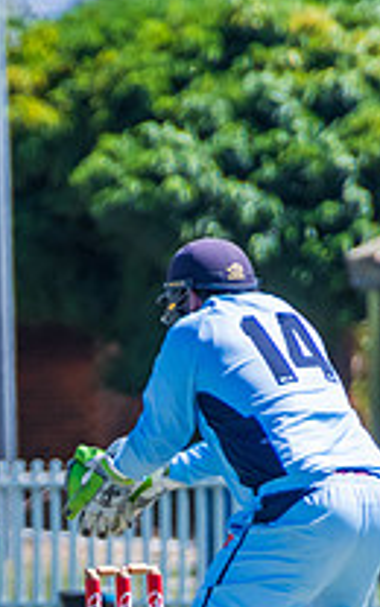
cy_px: 534
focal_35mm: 1917
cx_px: -118
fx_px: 31765
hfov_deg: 0.7
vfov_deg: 1.1
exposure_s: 1/1600
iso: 400
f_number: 6.3
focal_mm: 400
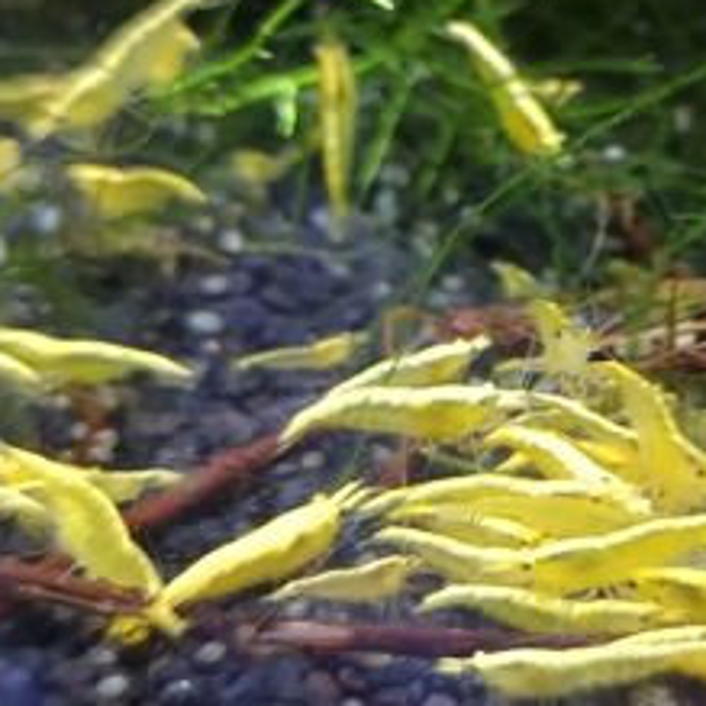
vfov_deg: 27.6
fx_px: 1431
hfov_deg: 27.3
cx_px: 535
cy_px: 268
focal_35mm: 62
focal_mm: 5.31
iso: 1501
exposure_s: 1/25
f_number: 1.7
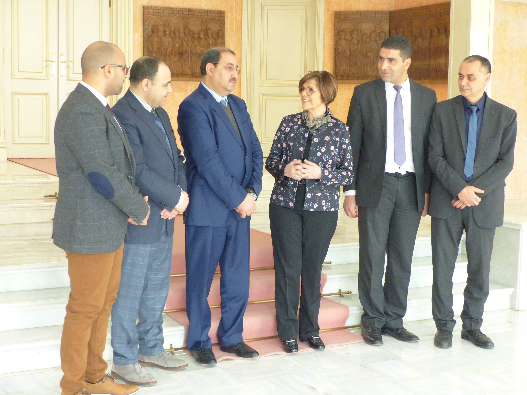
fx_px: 822
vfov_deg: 27.0
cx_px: 264
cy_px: 198
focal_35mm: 54
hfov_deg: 35.5
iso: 400
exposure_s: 1/30
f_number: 2.8
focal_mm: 9.8
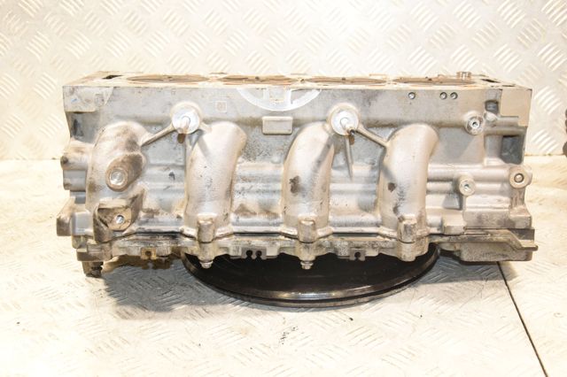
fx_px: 756
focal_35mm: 48
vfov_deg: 28.0
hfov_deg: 41.1
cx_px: 284
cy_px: 188
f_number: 5.6
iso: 1600
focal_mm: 32
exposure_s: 1/100
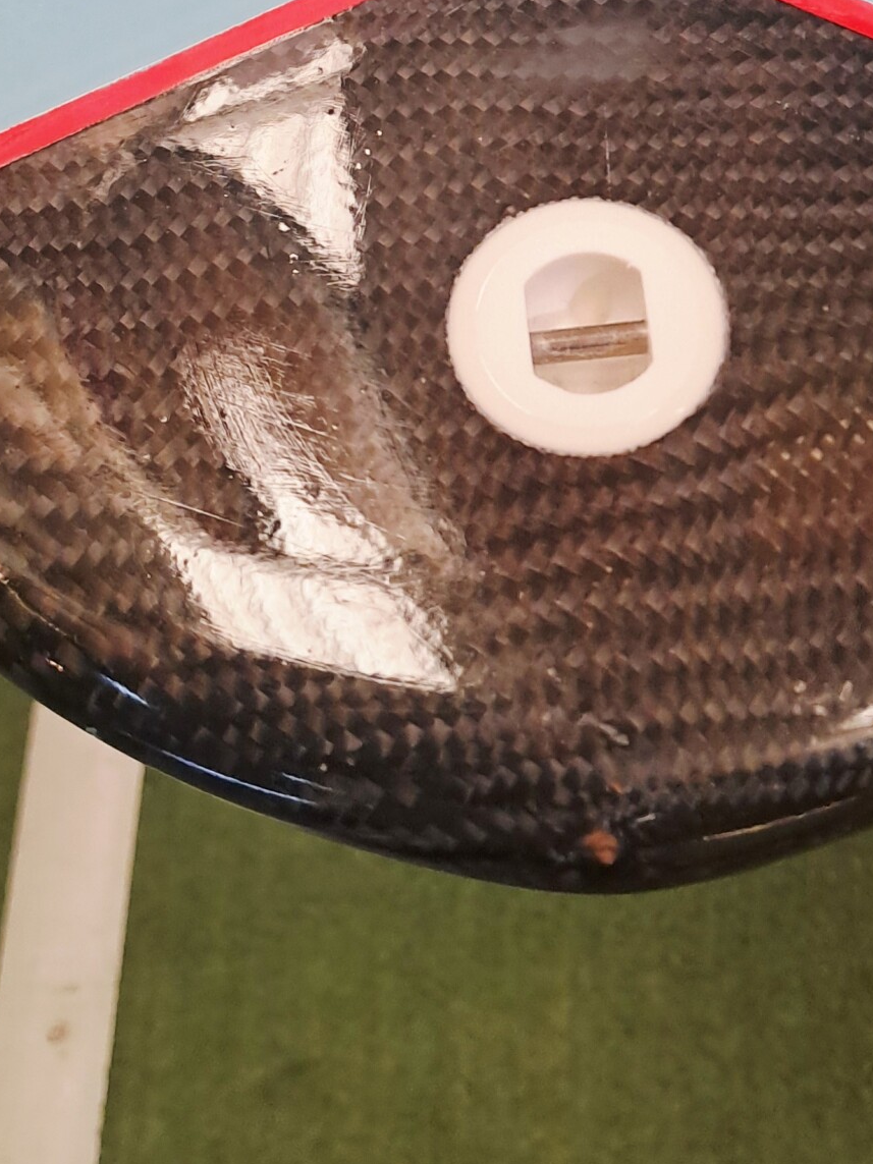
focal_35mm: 56
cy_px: 176
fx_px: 1883
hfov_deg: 25.9
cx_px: 591
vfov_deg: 33.0
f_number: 1.8
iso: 400
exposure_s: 1/50
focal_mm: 4.65
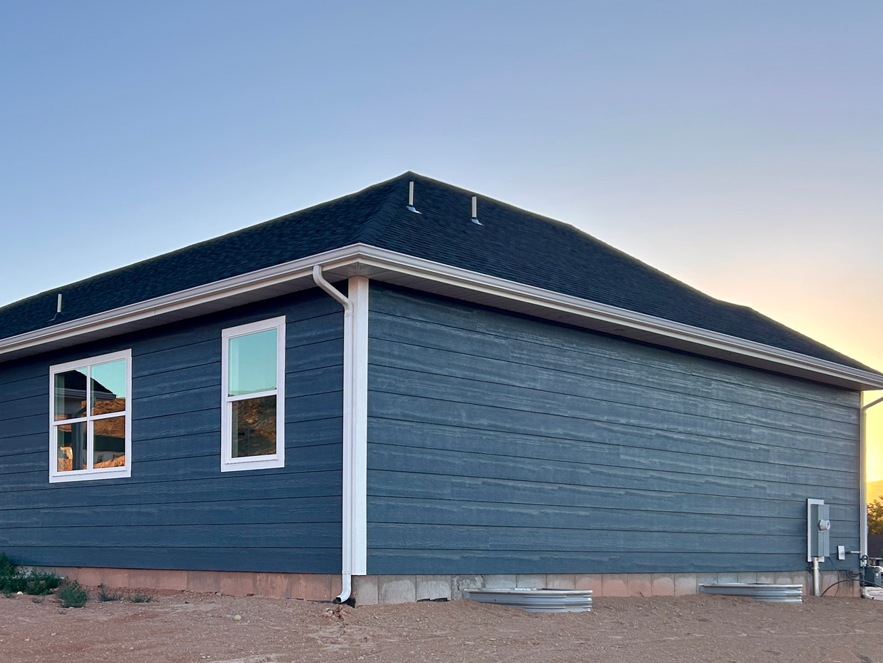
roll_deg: +0.4
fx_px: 1097
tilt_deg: +3.9
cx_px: 200
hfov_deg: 42.2
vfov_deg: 33.2
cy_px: 464
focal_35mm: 43
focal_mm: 5.7
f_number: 1.5
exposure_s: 1/866
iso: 50
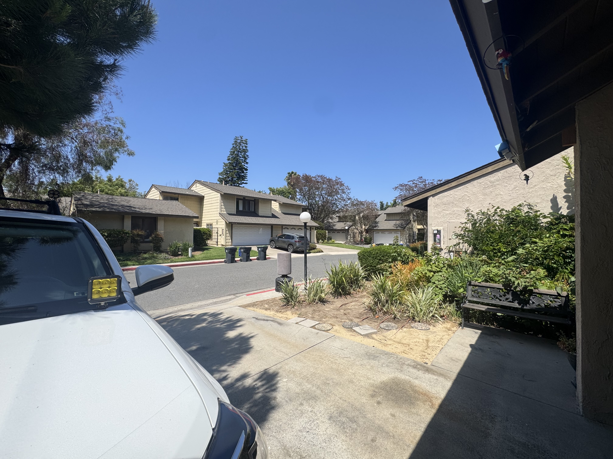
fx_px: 248
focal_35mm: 14
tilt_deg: +0.4
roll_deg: -0.9
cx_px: 306
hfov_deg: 102.1
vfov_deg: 85.7
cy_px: 230
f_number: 2.2
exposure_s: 1/2146
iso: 50
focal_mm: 2.22
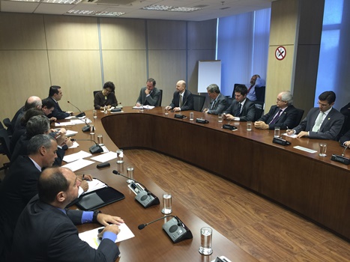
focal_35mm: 29
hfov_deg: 61.7
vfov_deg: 48.2
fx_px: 293
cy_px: 131
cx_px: 175
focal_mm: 4.15
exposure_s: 1/15
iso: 40
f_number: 2.2
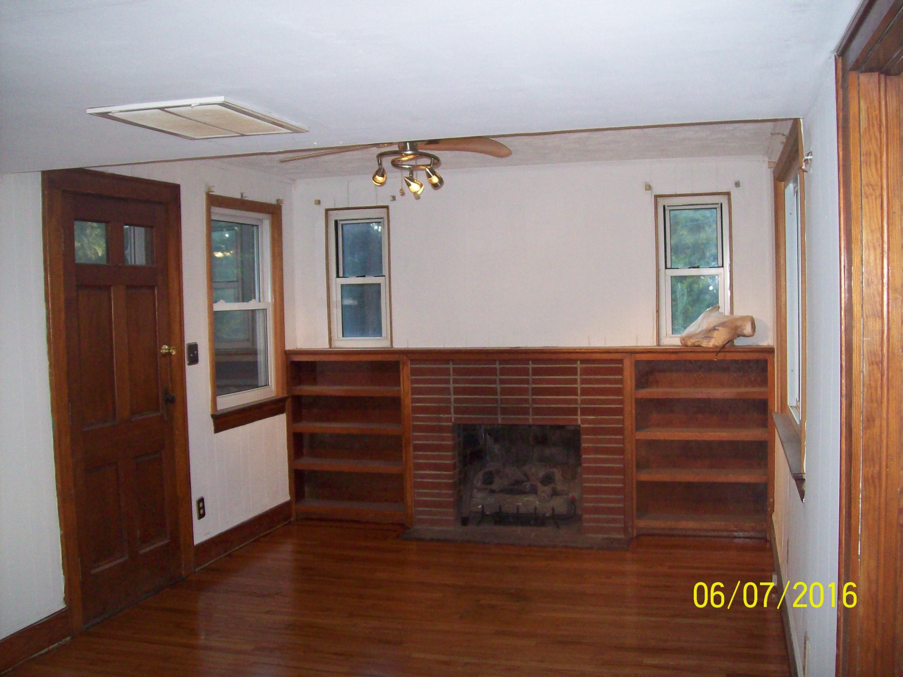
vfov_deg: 39.7
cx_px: 452
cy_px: 338
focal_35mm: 36
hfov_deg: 51.4
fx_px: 939
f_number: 2.7
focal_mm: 6
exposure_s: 1/64
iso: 200
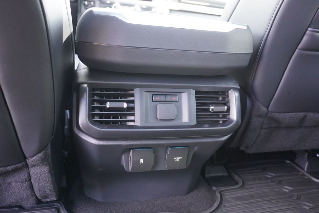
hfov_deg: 67.4
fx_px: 239
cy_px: 106
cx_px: 160
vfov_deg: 48.0
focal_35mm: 27
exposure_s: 1/160
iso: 2500
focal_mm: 18
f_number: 3.5
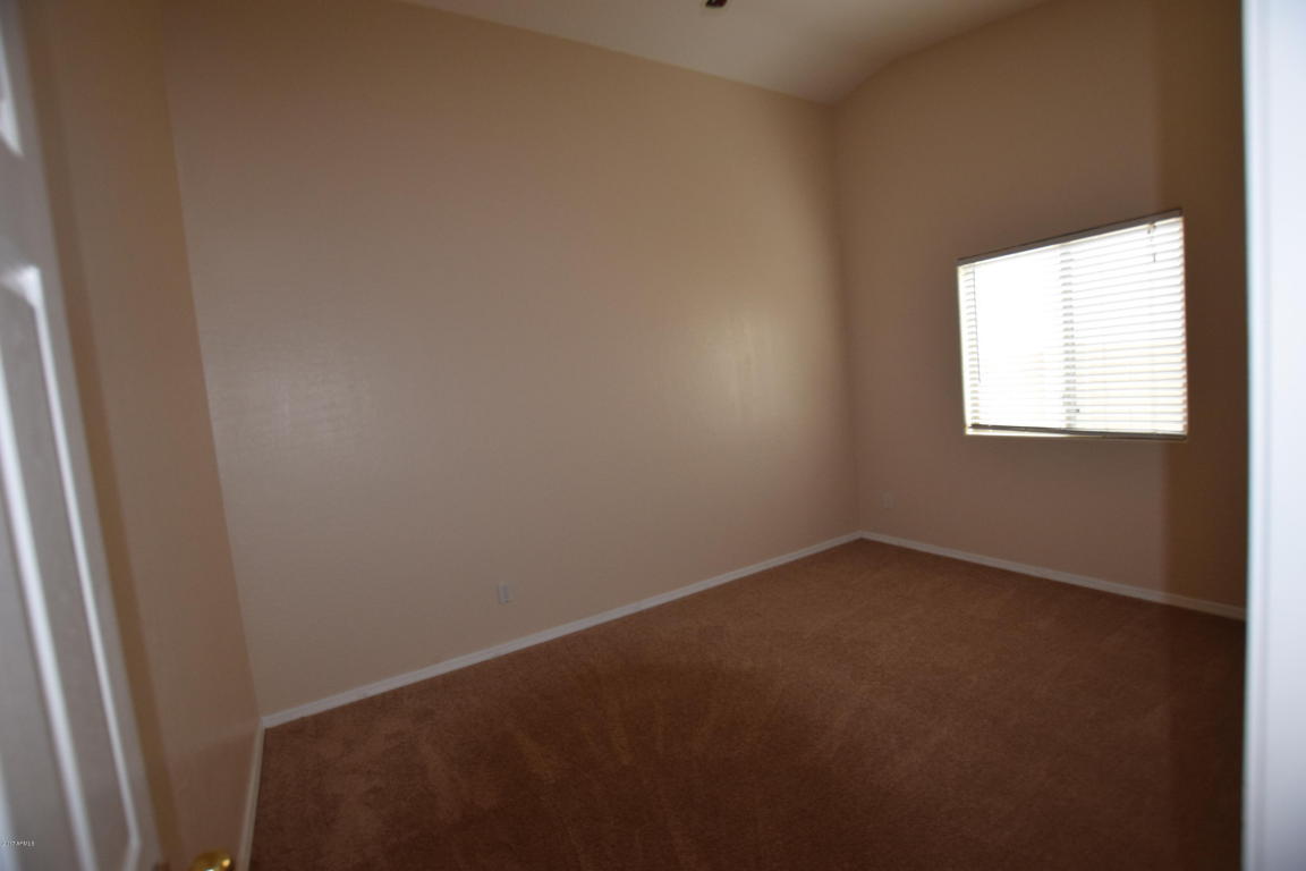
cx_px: 653
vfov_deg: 77.3
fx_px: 544
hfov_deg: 100.4
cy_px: 436
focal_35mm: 15
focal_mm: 10
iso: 800
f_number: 5
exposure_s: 1/100
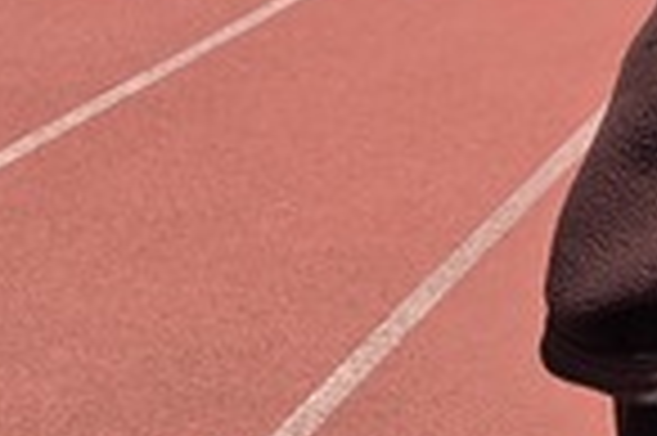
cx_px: 1485
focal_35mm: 168
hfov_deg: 10.7
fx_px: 3063
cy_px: -360
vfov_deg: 7.9
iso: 80
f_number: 1.8
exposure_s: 1/5129
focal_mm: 5.4
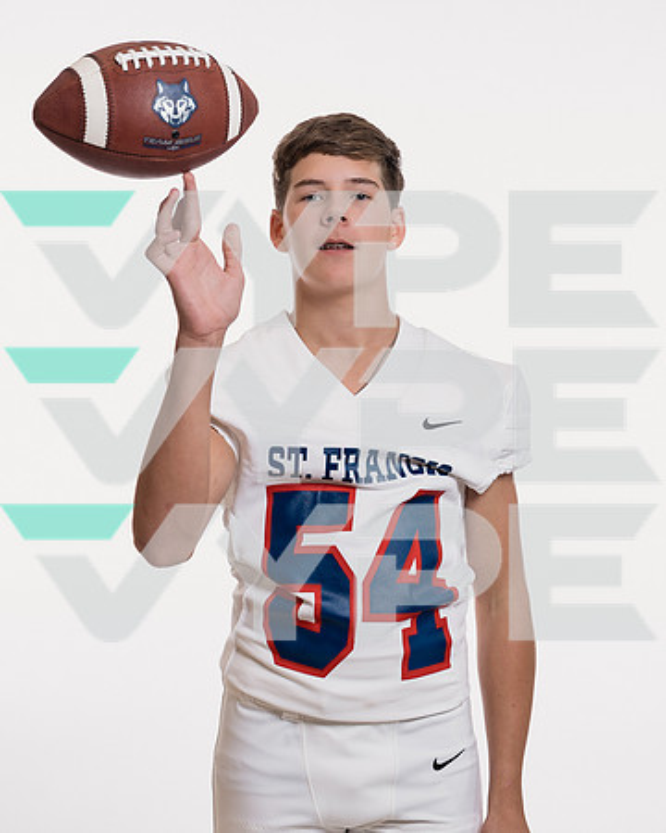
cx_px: 337
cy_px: 412
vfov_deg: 18.9
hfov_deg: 15.2
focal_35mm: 101
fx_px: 2499
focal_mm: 70
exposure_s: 1/250
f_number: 5.6
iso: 400
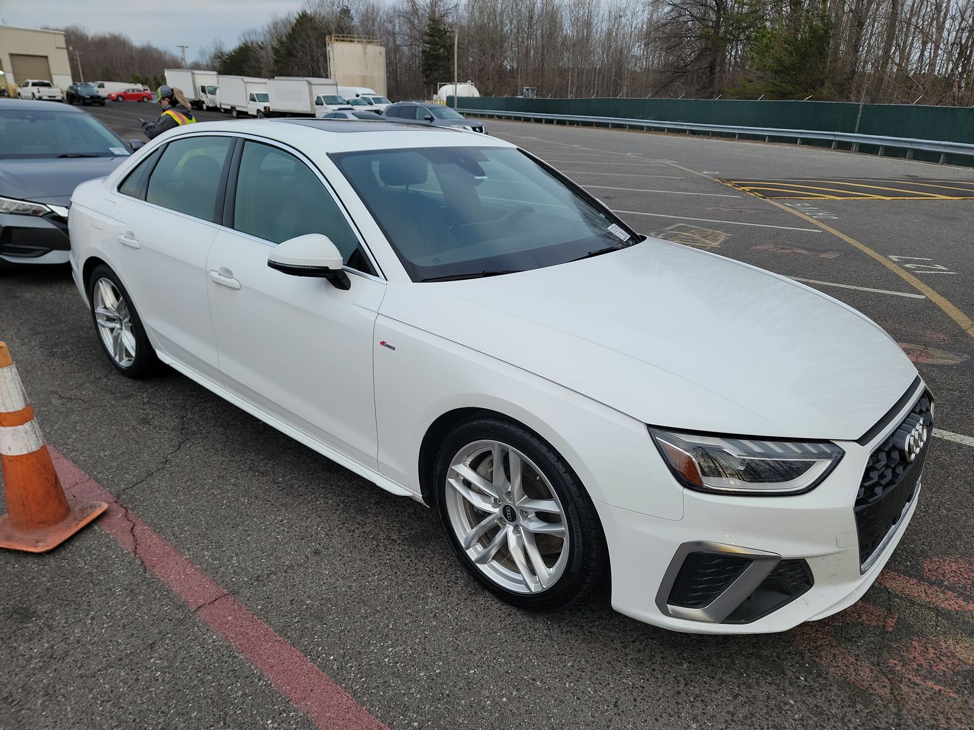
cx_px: 487
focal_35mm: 24
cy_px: 365
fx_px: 675
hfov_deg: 71.6
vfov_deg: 56.8
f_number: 1.8
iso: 53
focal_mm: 6.7
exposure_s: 1/119
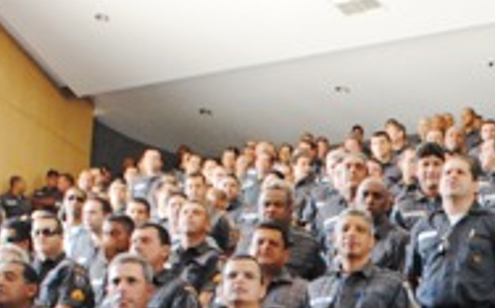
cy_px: 411
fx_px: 1267
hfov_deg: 21.4
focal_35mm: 94
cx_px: 490
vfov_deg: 13.3
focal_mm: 18
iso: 800
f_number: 9
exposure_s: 1/8
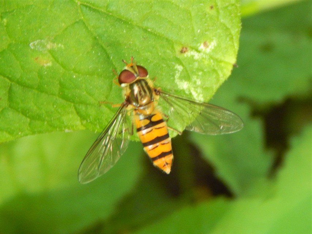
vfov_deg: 8.2
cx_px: 156
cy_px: 117
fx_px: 1641
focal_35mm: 182
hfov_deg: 10.9
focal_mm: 32.8
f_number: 5.3
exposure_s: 1/30
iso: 250
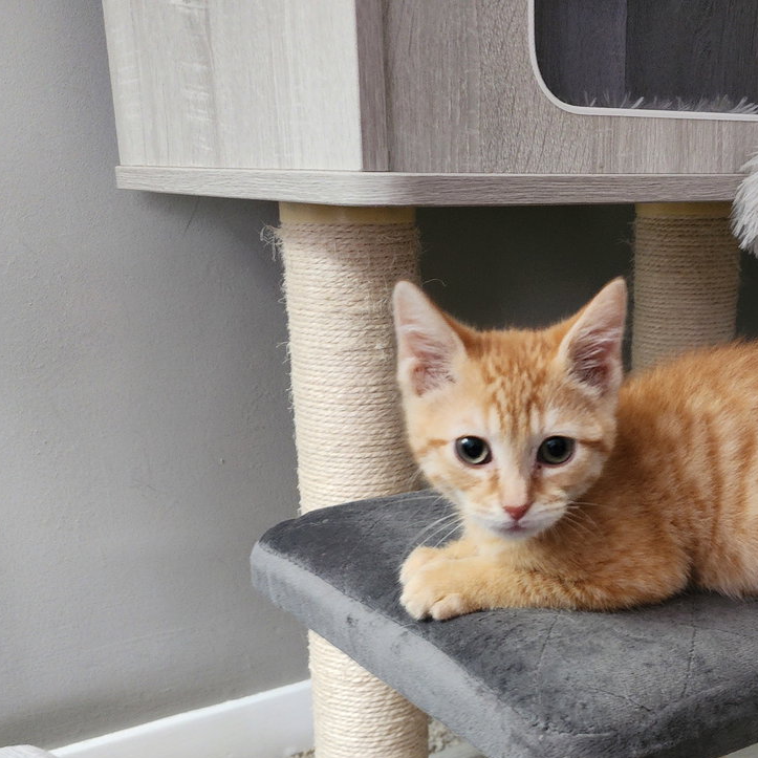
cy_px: 562
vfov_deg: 36.7
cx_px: 560
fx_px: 1115
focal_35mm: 45
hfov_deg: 36.7
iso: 500
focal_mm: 6.4
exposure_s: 1/24
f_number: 1.8
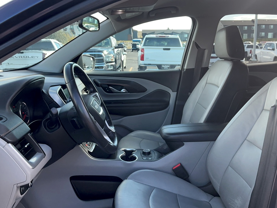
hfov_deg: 60.0
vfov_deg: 46.8
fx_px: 240
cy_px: 104
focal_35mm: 30
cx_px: 138
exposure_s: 1/120
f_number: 1.8
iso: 25
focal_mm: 3
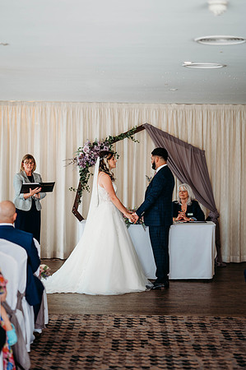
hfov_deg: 16.0
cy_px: 185
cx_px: 123
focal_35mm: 85
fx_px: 873
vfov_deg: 23.9
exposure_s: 1/200
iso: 220
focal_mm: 85
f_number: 2
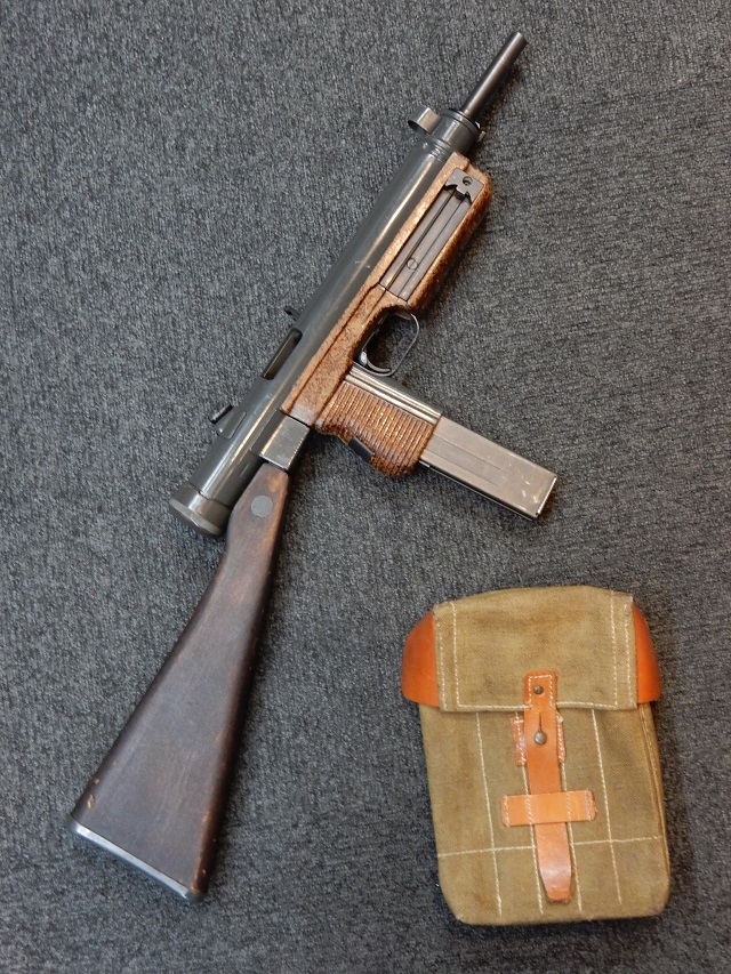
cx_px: 366
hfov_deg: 33.6
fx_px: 1210
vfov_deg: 43.8
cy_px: 487
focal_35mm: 43
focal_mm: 7.6
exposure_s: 1/8
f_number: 4.2
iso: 450
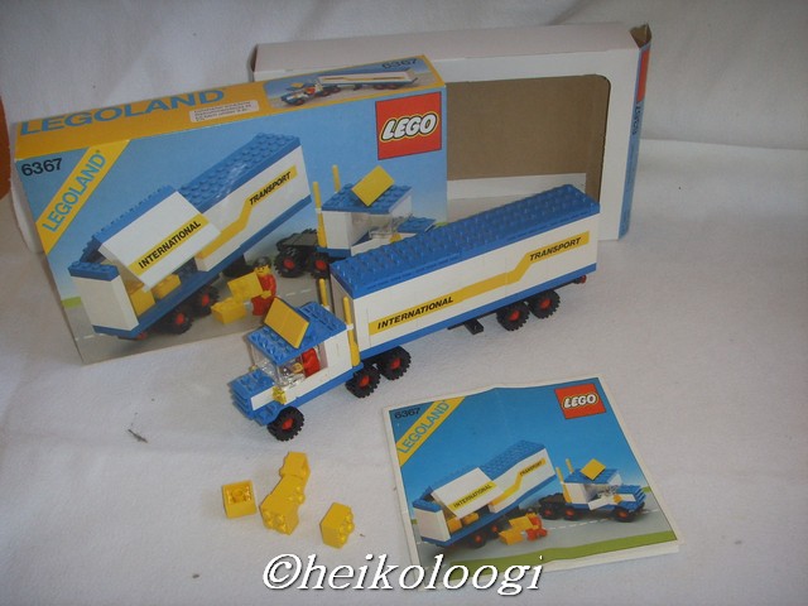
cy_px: 303
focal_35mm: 39
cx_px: 404
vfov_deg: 36.8
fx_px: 910
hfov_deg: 47.9
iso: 100
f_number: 3.5
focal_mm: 6.6
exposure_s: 1/45
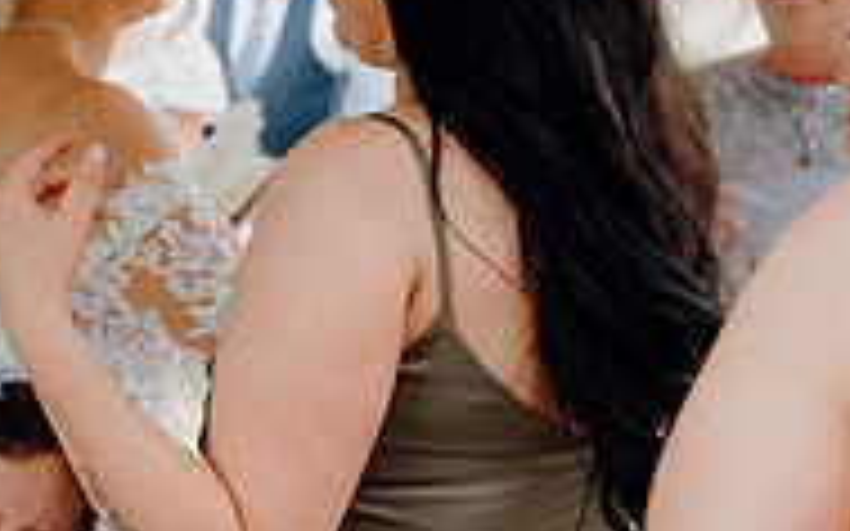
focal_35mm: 141
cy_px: 659
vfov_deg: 9.2
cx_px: -279
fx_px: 3265
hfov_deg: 14.2
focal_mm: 45
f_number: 3.5
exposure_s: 1/200
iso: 125
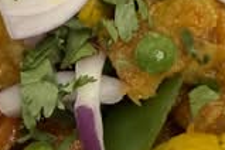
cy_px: 70
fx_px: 719
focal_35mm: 115
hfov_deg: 17.8
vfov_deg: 11.9
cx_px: 108
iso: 320
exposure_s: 1/120
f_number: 2.2
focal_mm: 2.22
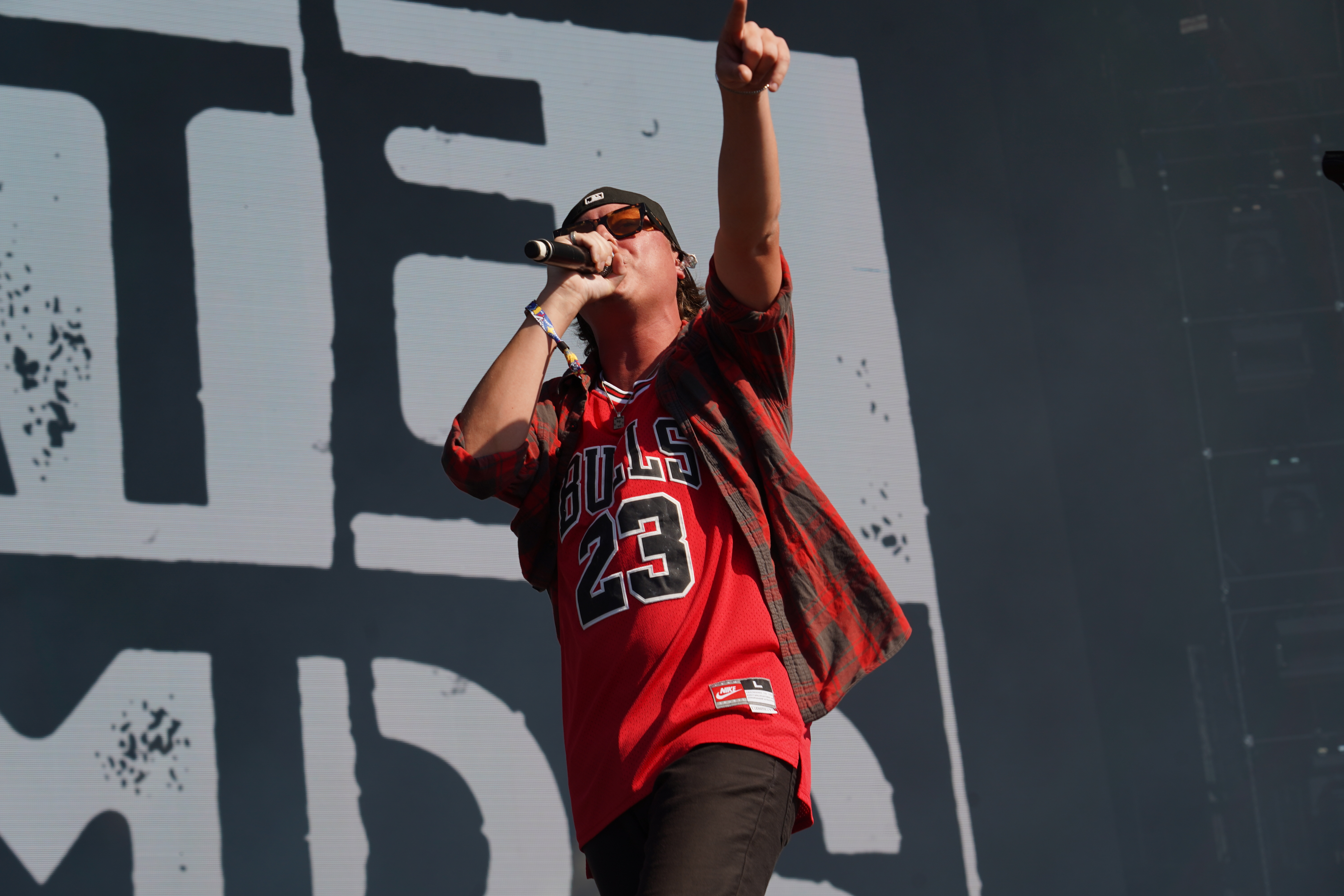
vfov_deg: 14.6
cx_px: 672
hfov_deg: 21.7
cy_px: 448
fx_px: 3509
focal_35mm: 94
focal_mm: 94
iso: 100
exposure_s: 1/400
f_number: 8
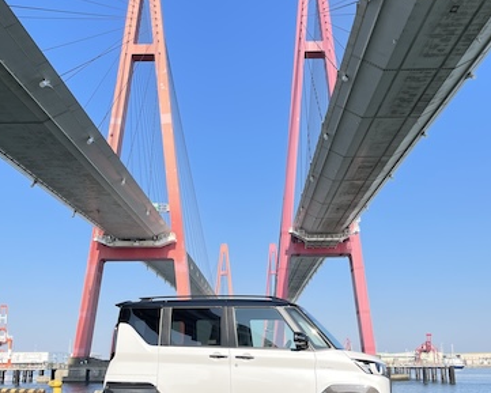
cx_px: 250
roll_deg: +0.1
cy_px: 258
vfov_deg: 40.7
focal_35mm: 36
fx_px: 523
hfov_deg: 50.3
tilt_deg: +11.4
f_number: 1.6
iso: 32
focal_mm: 5.1
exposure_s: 1/1370
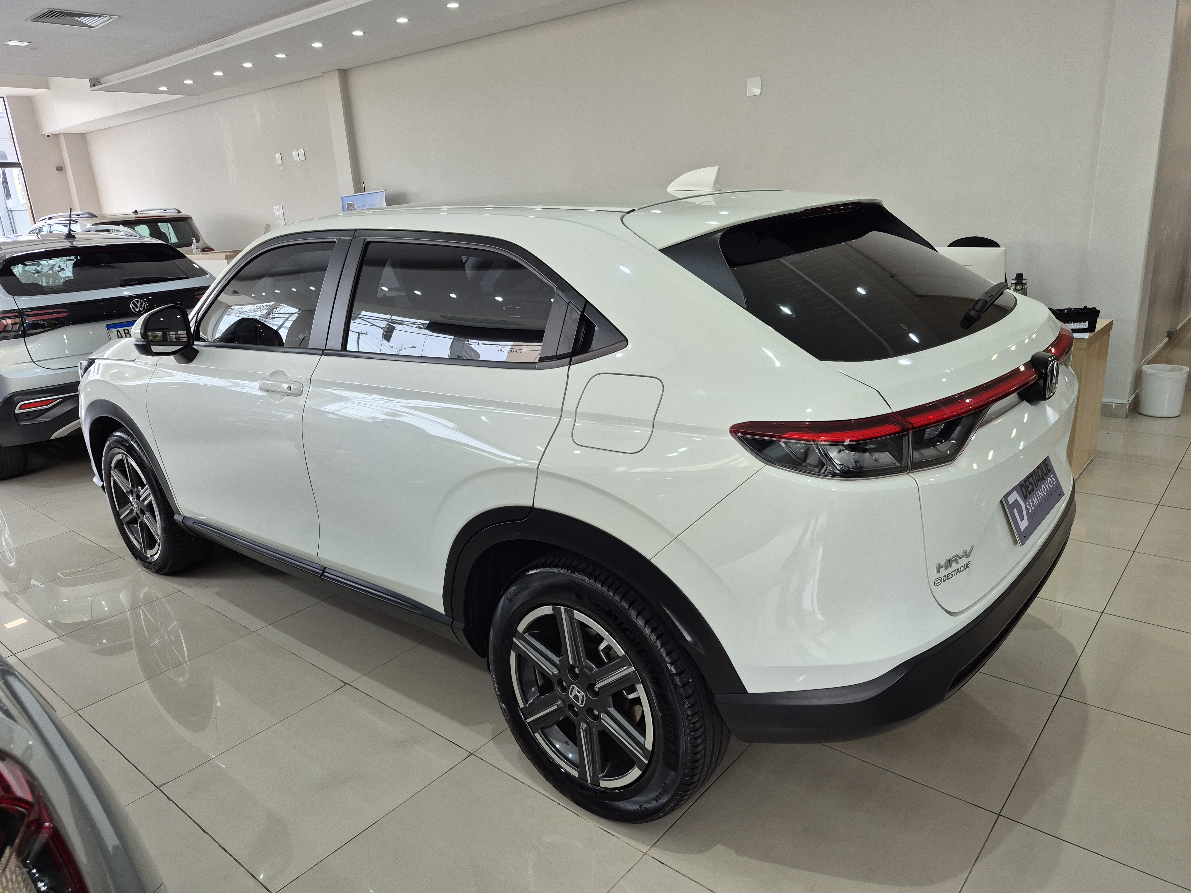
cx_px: 596
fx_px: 791
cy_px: 446
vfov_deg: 58.9
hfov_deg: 73.9
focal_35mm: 23
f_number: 1.8
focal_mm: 5.4
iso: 80
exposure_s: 1/120
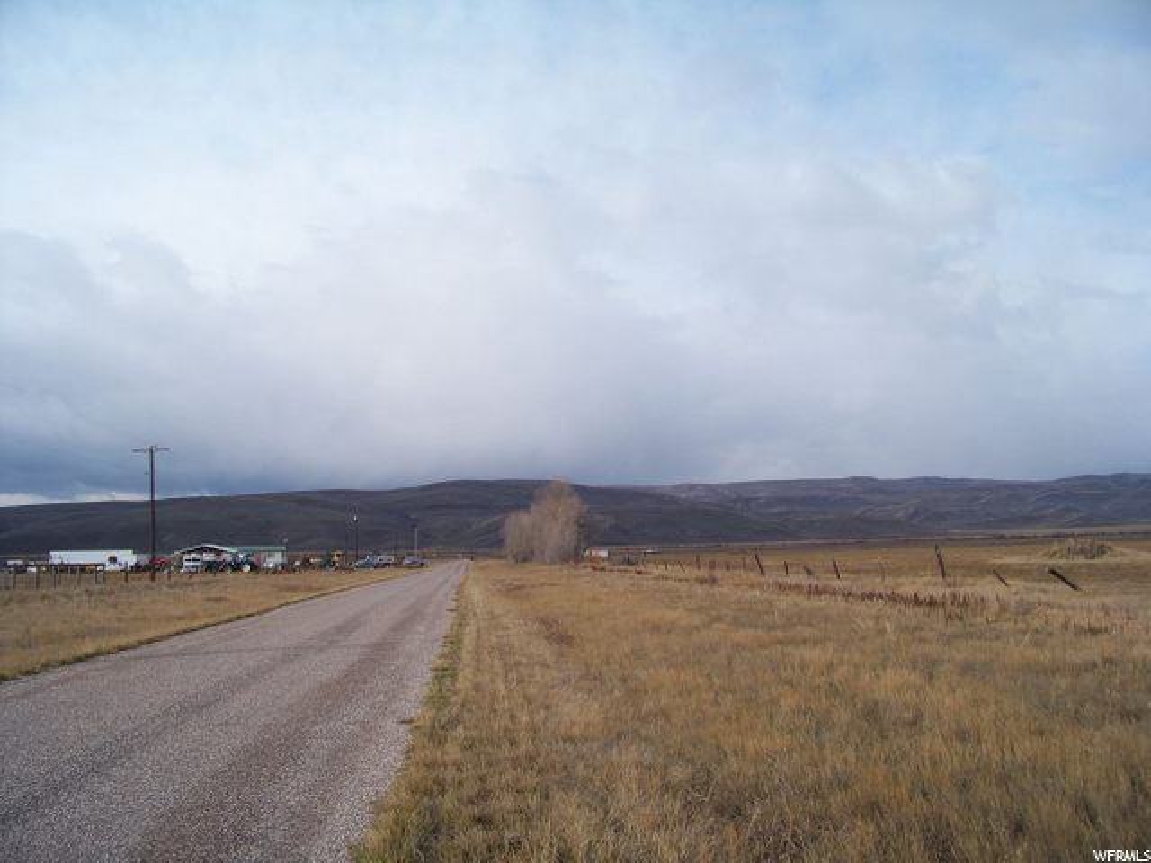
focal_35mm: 33
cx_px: 576
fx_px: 1097
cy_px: 432
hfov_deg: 55.4
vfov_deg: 42.9
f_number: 2.8
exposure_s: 1/800
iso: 64
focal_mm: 5.85
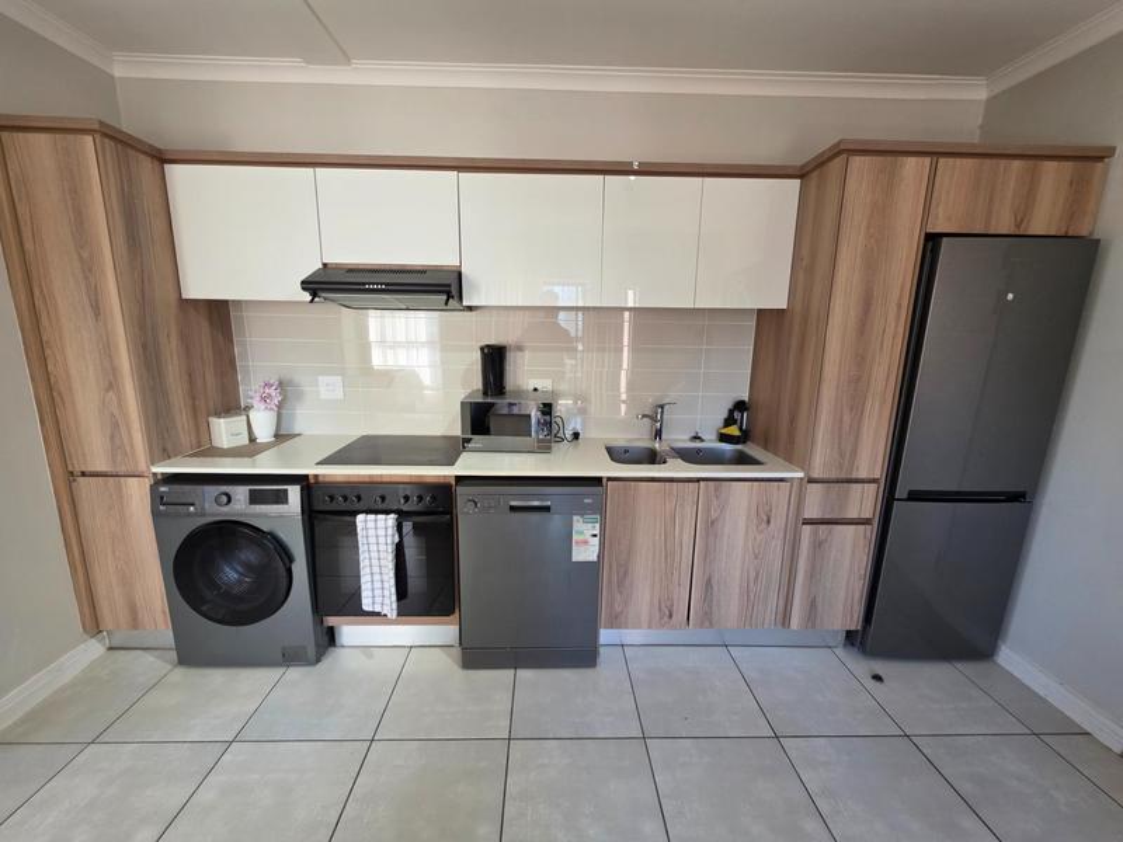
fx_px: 422
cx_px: 562
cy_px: 421
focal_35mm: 13
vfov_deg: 89.9
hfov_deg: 106.2
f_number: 1.9
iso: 200
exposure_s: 1/100
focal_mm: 2.2
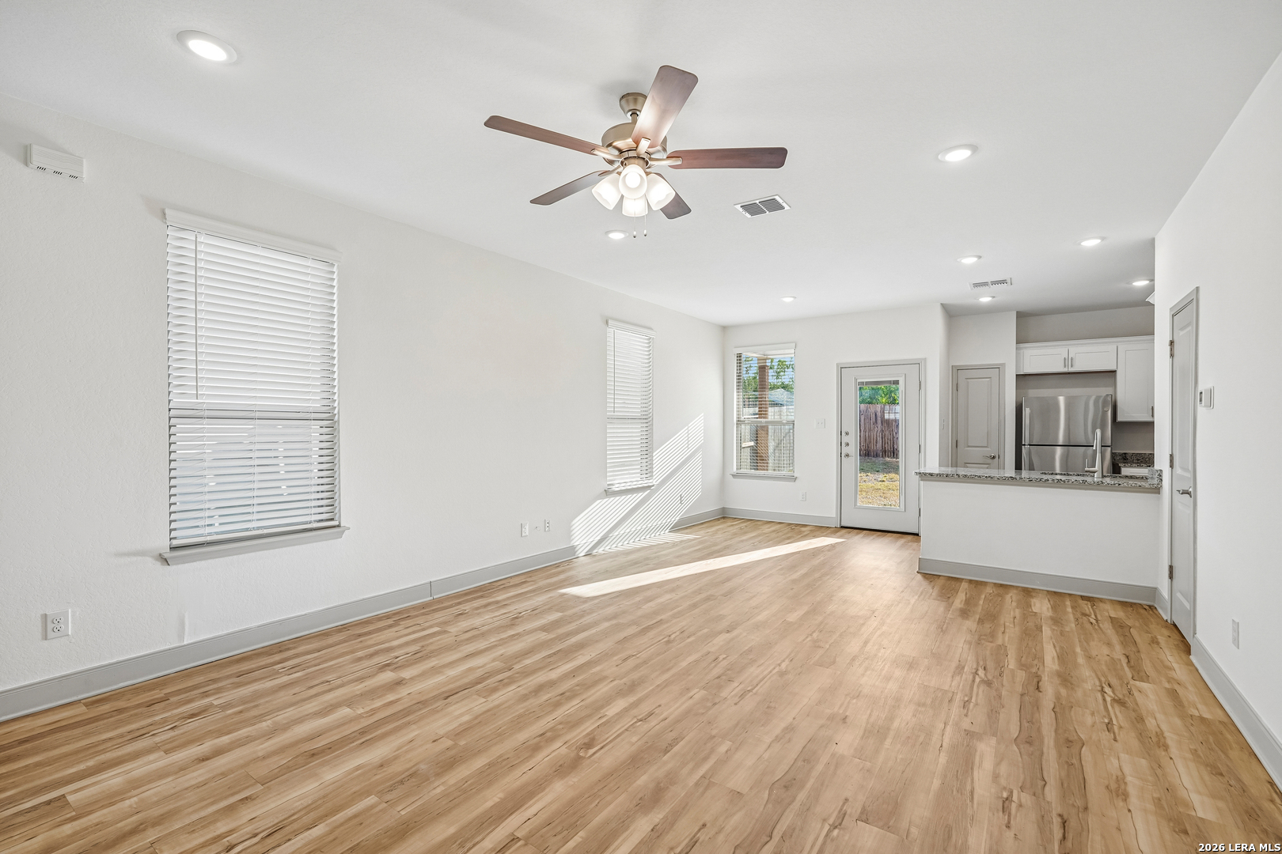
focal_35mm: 16
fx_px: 588
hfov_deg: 95.0
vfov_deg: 72.1
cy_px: 427
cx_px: 641
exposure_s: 1/30
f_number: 8
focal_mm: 16.5
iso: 100
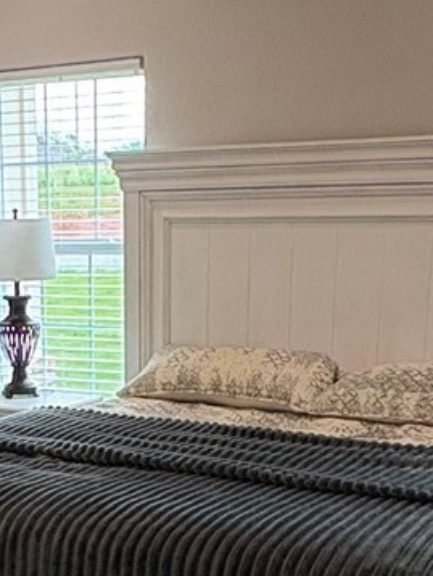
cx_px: 48
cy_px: 574
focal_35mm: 75
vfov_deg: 24.8
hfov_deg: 19.3
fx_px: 1249
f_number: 2.2
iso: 250
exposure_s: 1/120
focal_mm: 2.22
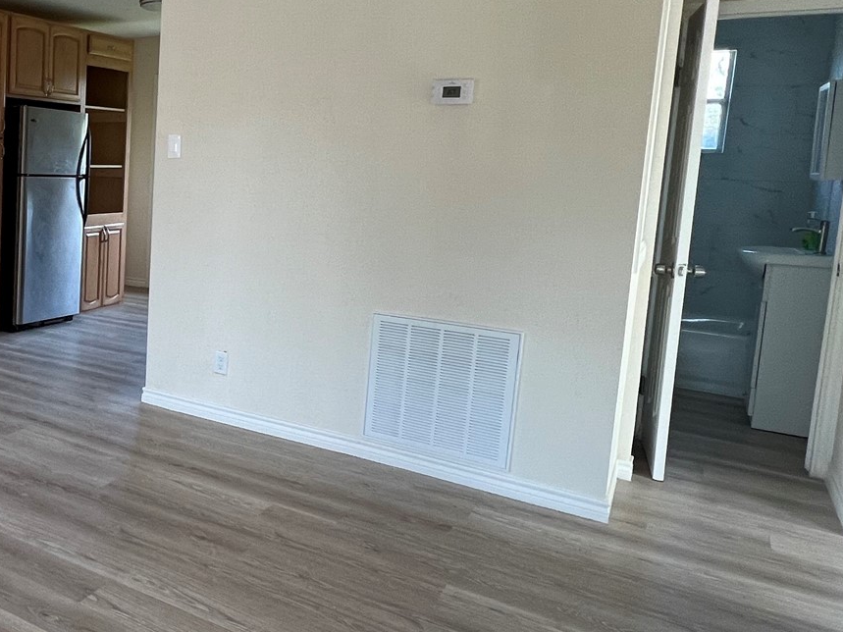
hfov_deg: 49.0
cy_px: 255
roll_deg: -1.6
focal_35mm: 31
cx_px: 20
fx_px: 755
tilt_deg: -7.5
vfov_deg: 45.2
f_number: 1.8
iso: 100
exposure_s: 1/120
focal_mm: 1.57
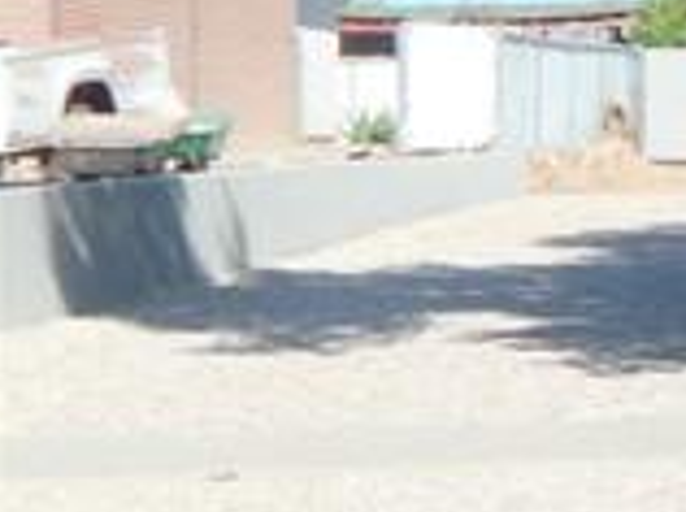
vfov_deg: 10.4
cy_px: 61
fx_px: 2810
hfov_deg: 12.3
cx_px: 1385
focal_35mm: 142
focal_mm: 6.1
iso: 125
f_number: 6.7
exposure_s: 1/400
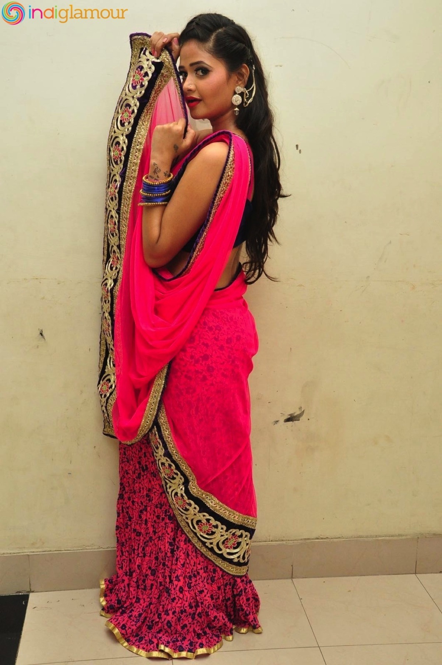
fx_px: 831
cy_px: 332
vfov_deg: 43.6
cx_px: 221
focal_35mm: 45
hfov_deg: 29.8
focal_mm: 30
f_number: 7.1
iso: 1600
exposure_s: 1/125
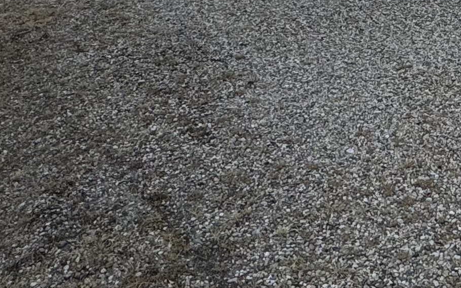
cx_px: 463
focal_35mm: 66
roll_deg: +1.1
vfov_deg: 17.1
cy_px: -190
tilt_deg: -2.0
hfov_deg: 29.0
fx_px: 829
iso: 40
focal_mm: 2.22
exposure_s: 1/2146
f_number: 2.2
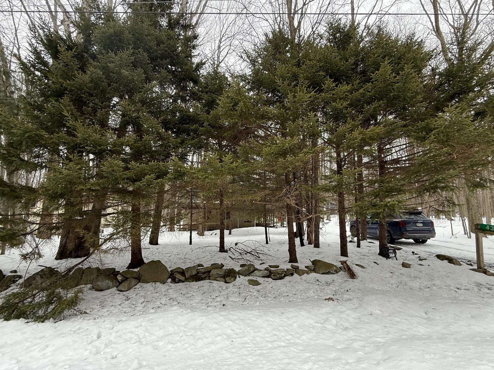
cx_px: 248
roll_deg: +0.4
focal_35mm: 15
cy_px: 193
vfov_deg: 81.7
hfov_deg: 98.2
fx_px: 214
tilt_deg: +7.9
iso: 50
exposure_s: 1/201
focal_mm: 2.22
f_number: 2.2
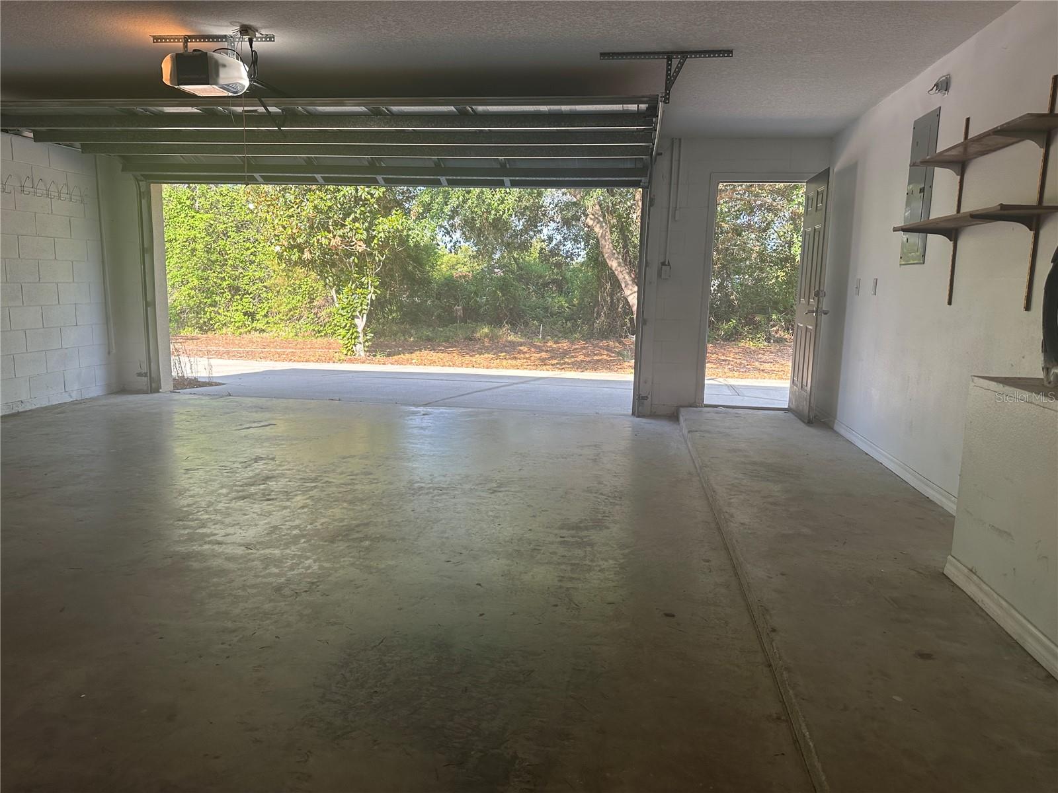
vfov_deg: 56.8
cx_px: 529
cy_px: 396
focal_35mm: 24
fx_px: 734
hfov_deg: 71.6
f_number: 1.78
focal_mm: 6.86
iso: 80
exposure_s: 1/341
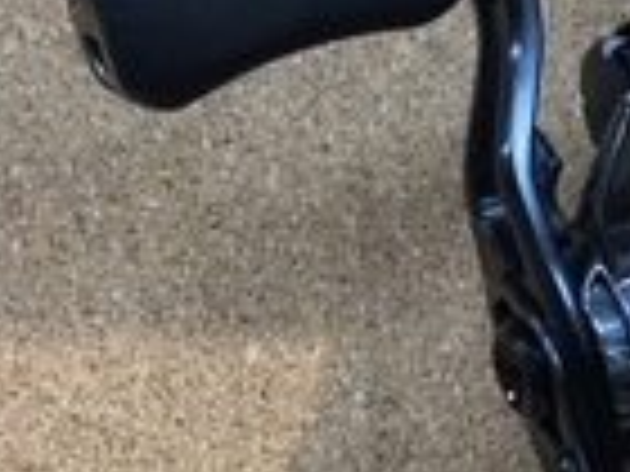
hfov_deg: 13.7
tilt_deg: -64.2
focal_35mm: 133
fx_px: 2421
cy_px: 342
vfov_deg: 11.1
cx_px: 1022
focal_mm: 3.3
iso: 40
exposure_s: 1/30
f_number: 2.4
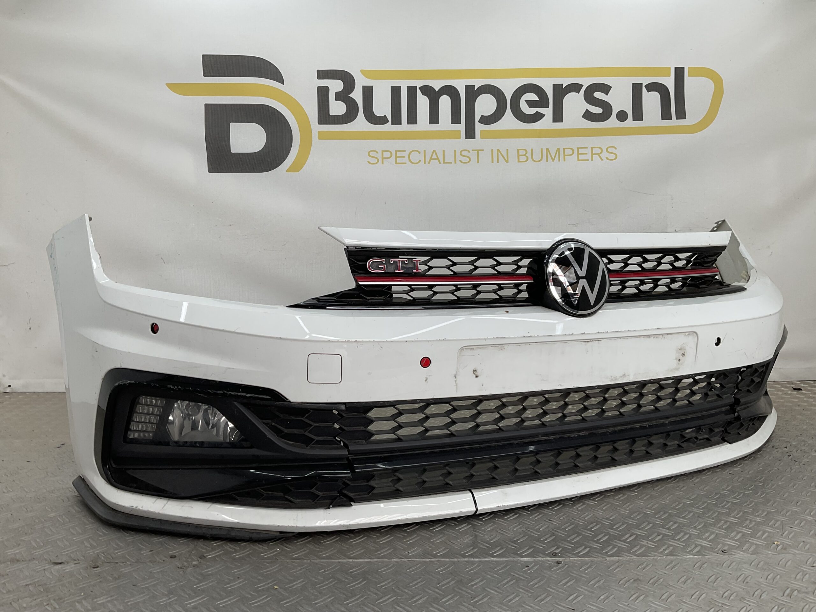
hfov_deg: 61.7
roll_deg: +1.0
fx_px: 684
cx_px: 408
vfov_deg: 48.2
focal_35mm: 29
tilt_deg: -6.8
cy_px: 306
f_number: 1.8
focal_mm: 3
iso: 16
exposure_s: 1/210
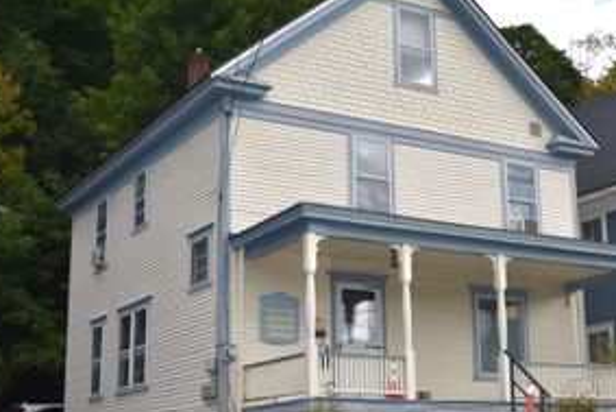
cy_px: 237
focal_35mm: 61
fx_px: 1042
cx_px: 337
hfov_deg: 32.9
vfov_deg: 22.3
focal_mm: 23
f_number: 7.1
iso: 100
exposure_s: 1/200
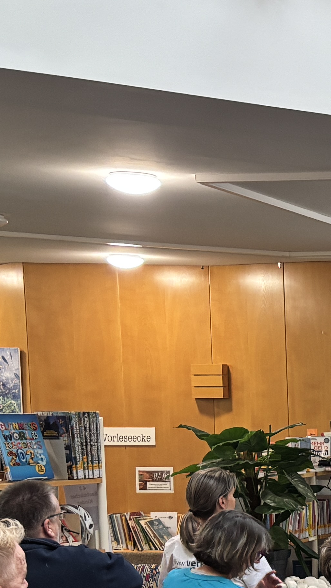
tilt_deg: -7.1
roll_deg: +0.1
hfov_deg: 11.8
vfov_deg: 23.2
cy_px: 547
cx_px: 711
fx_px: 1388
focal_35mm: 89
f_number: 1.6
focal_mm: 5.96
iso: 200
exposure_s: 1/50
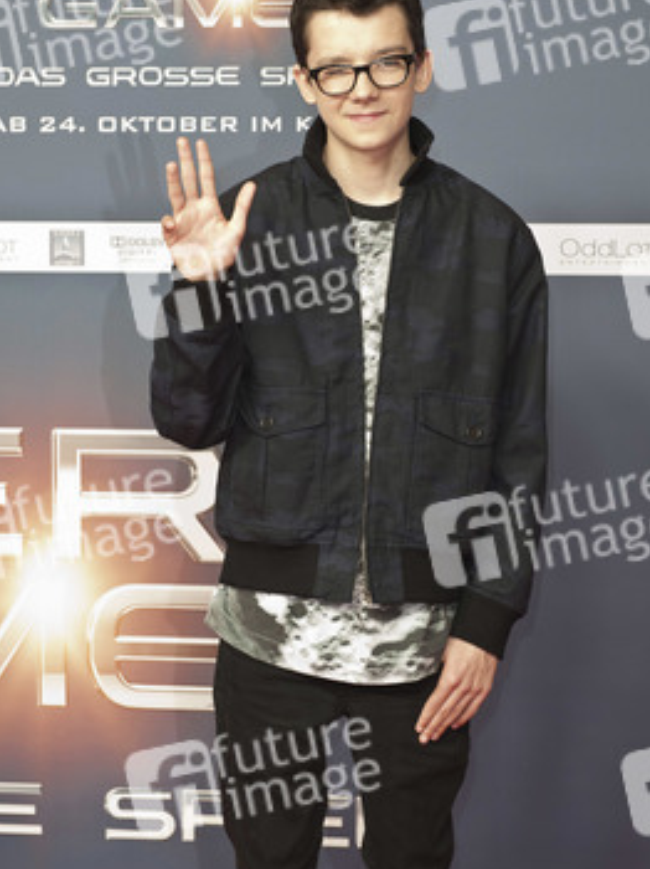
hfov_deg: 19.1
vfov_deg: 25.3
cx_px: 326
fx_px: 1930
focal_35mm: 77
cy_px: 405
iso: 1000
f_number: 5
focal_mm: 70
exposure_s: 1/50
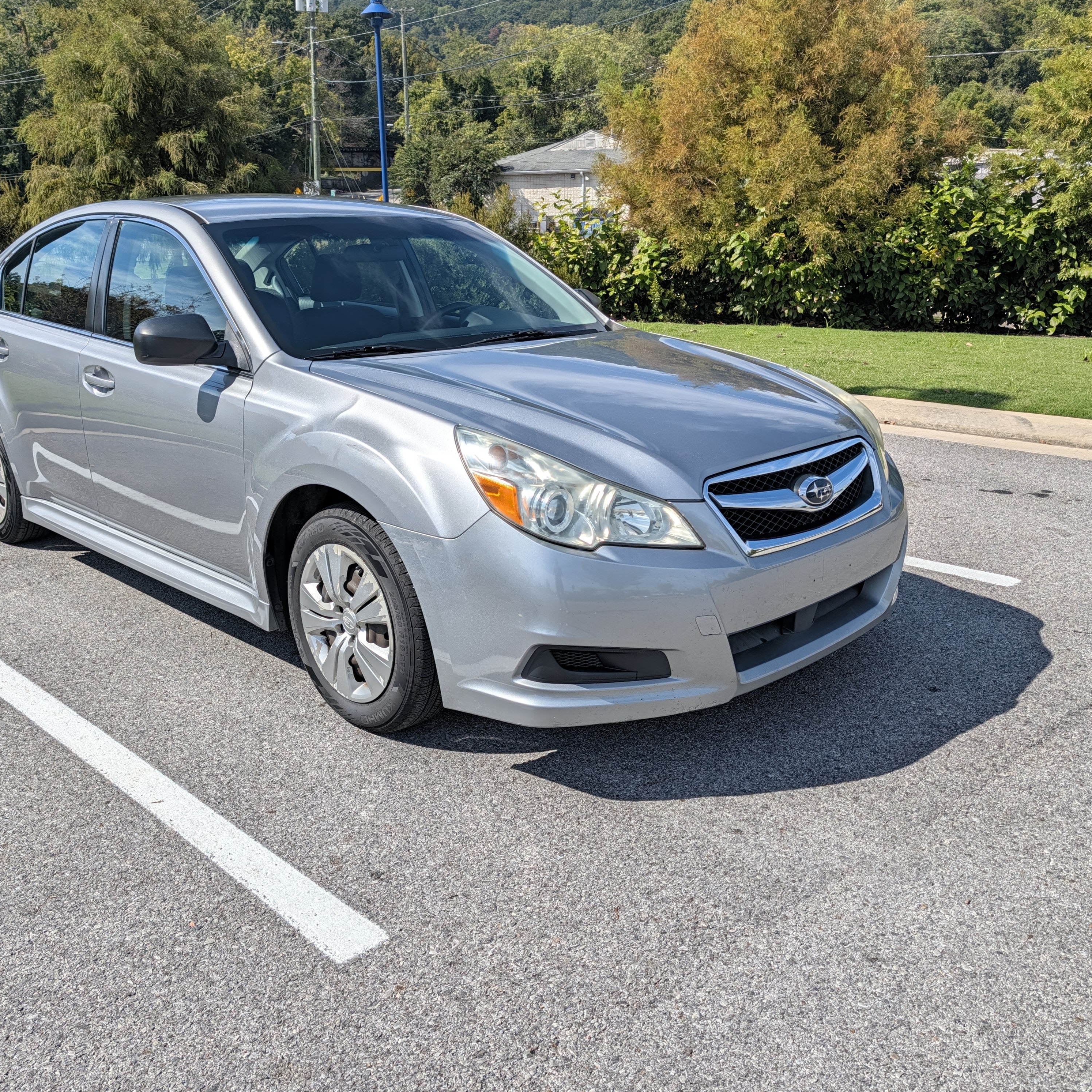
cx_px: 482
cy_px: 545
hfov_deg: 55.5
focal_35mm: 29
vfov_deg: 55.6
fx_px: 1035
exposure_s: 1/3086
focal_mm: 6.9
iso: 23
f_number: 1.68
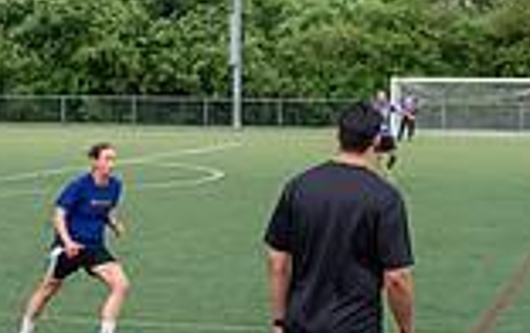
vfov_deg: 10.4
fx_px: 1823
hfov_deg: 16.4
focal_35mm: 126
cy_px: 124
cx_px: 95
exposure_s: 1/1000
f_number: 2.8
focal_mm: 16
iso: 2500
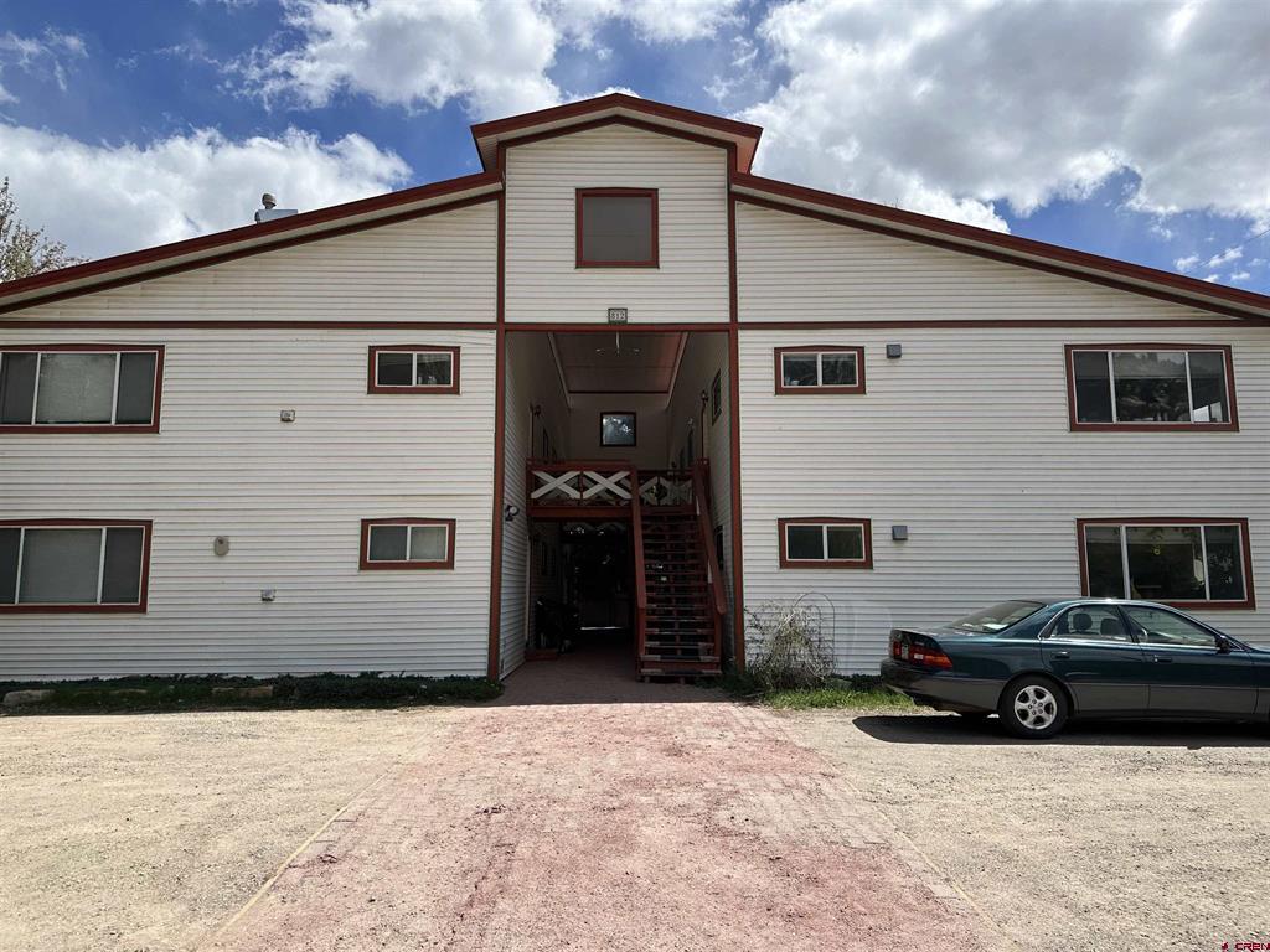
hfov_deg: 71.6
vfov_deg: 56.8
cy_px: 476
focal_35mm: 24
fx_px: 881
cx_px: 635
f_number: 1.78
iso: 80
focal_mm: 6.86
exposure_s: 1/6211
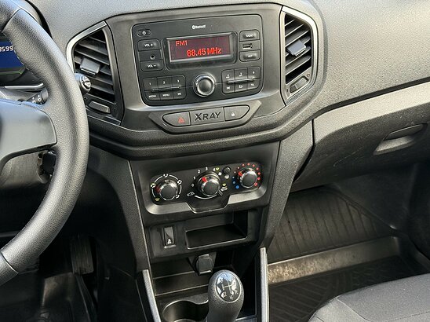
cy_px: 161
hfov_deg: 39.7
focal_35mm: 48
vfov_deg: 30.2
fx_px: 596
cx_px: 215
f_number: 1.78
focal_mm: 6.76
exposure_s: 1/69
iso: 160
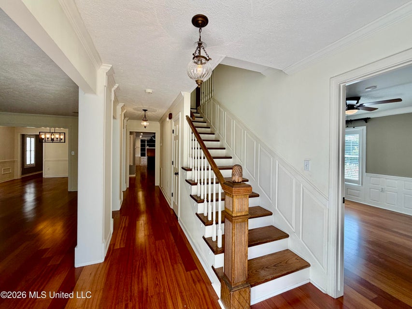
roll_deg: -0.1
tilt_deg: -2.2
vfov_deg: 85.7
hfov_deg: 102.1
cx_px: 206
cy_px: 154
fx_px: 167
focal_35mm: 14
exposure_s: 1/120
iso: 64
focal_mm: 2.22
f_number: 2.2
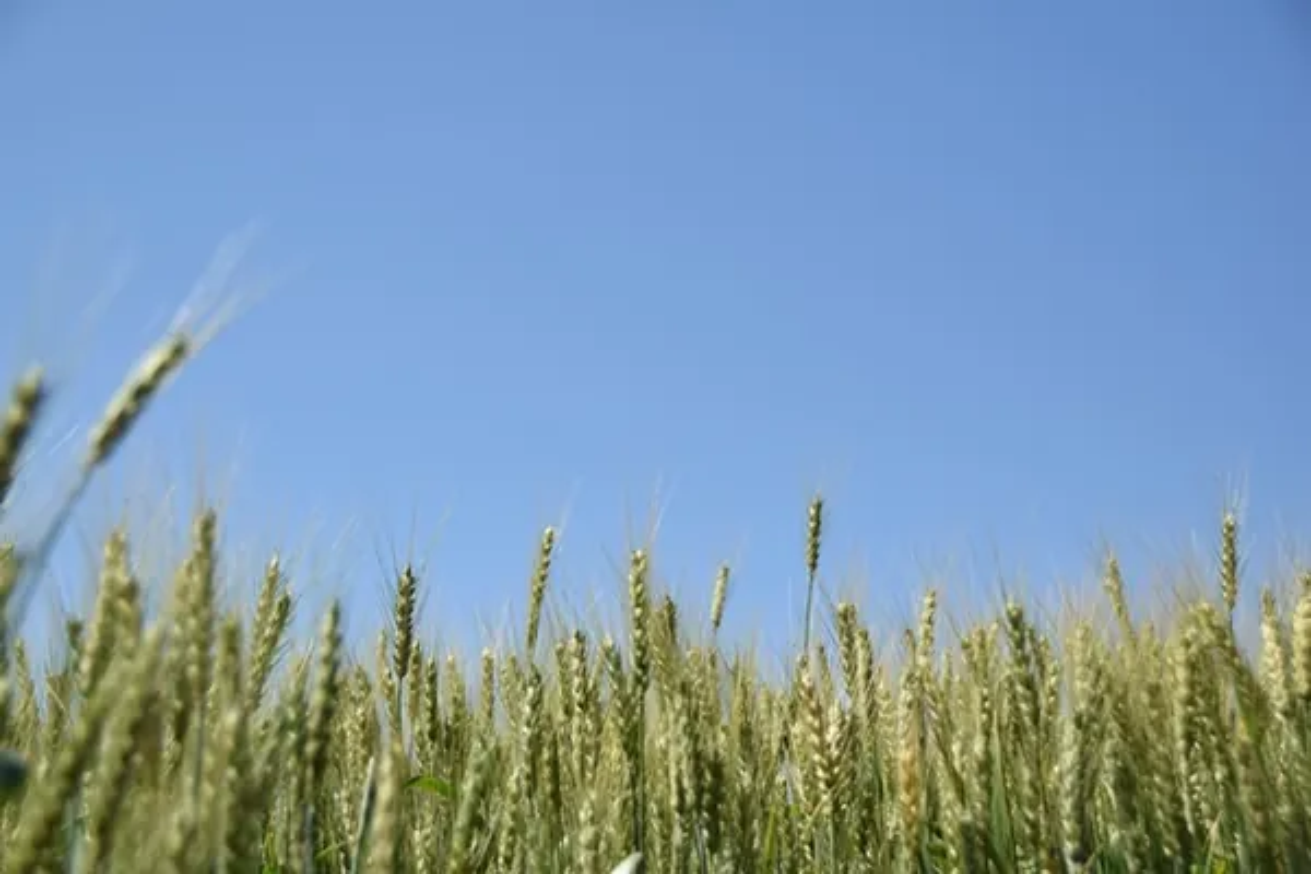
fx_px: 2185
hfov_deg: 33.4
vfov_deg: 22.6
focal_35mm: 60
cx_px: 656
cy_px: 437
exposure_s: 1/2500
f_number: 5
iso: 250
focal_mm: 40
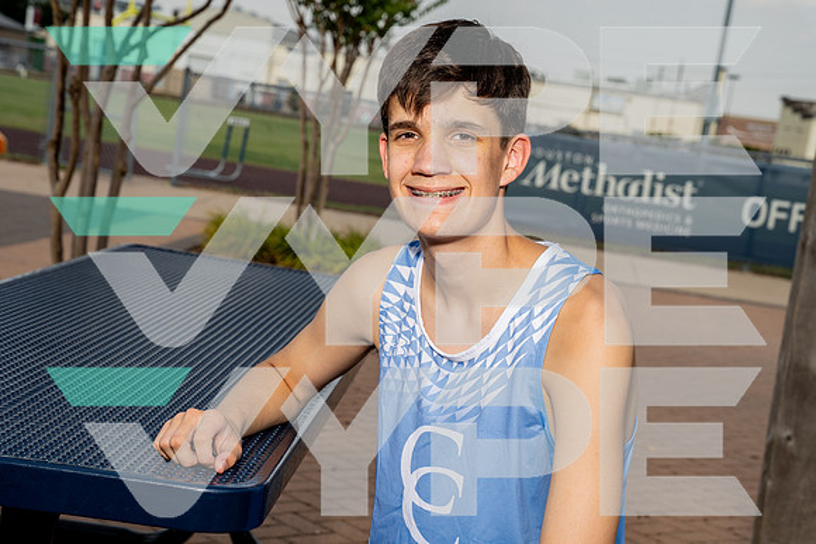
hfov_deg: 27.9
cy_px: 272
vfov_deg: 18.9
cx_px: 403
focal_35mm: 72
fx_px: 1640
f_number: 8
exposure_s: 1/250
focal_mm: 70
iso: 125
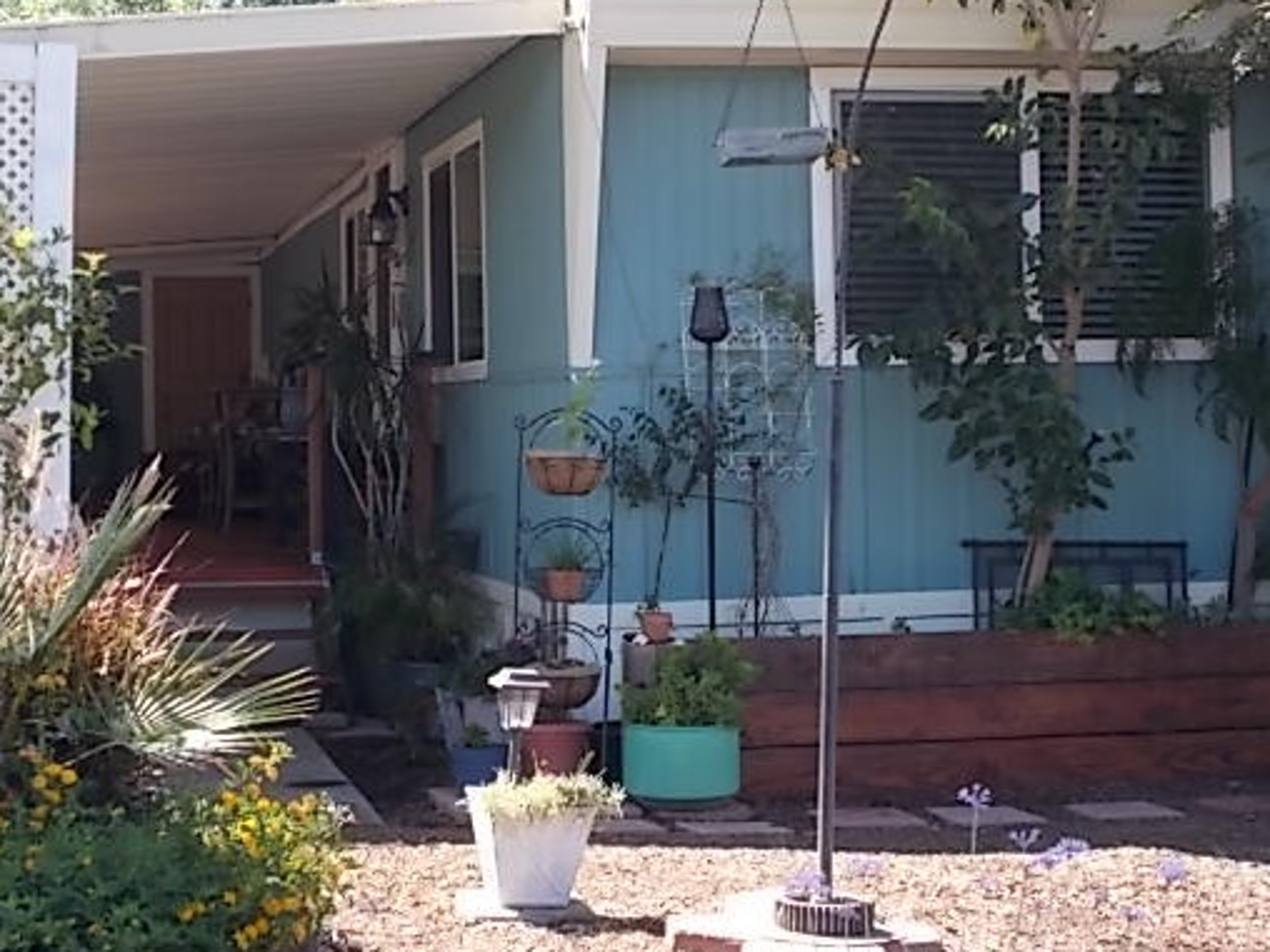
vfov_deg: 20.2
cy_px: 447
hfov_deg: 26.7
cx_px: 555
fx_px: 2678
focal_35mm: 73
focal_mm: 10.3
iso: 80
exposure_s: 1/80
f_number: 4.9
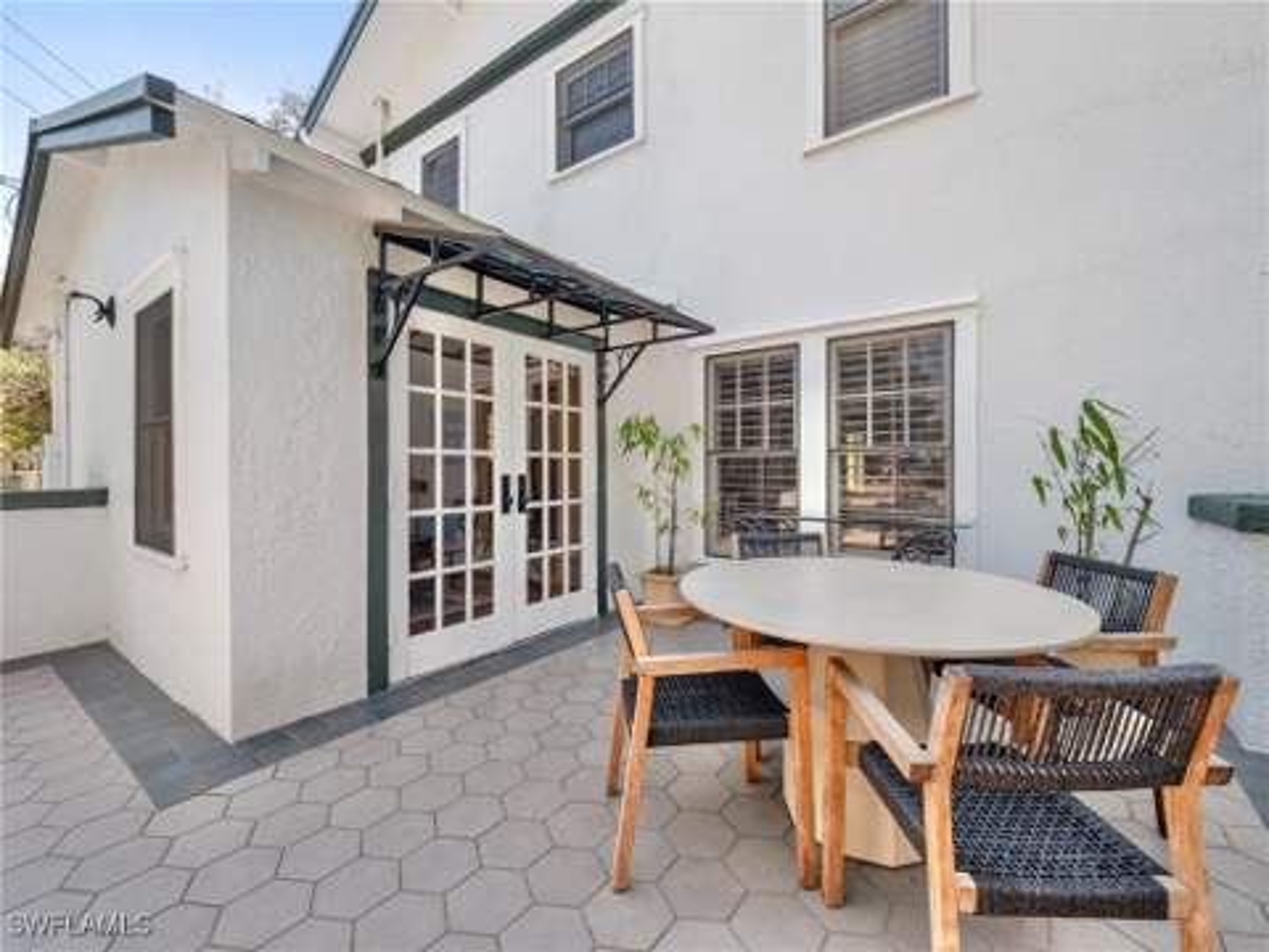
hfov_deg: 102.1
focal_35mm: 14
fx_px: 513
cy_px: 476
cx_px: 634
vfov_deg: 85.7
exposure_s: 1/160
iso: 200
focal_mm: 7
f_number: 7.1
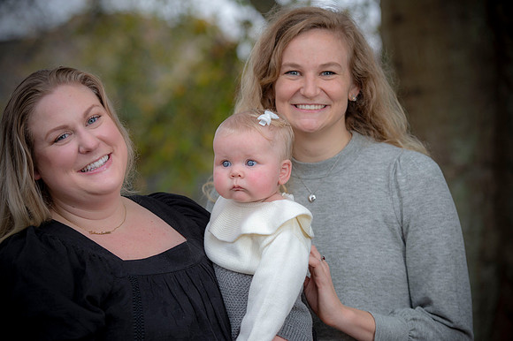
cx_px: 256
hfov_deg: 17.7
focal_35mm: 116
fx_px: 1652
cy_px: 170
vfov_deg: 11.8
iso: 160
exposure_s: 1/200
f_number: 3.5
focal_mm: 116
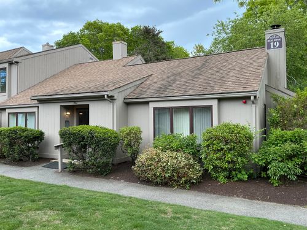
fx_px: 248
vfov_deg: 49.7
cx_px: 154
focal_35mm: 28
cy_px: 115
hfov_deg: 63.4
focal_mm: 3
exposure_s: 1/325
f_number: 1.8
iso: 25
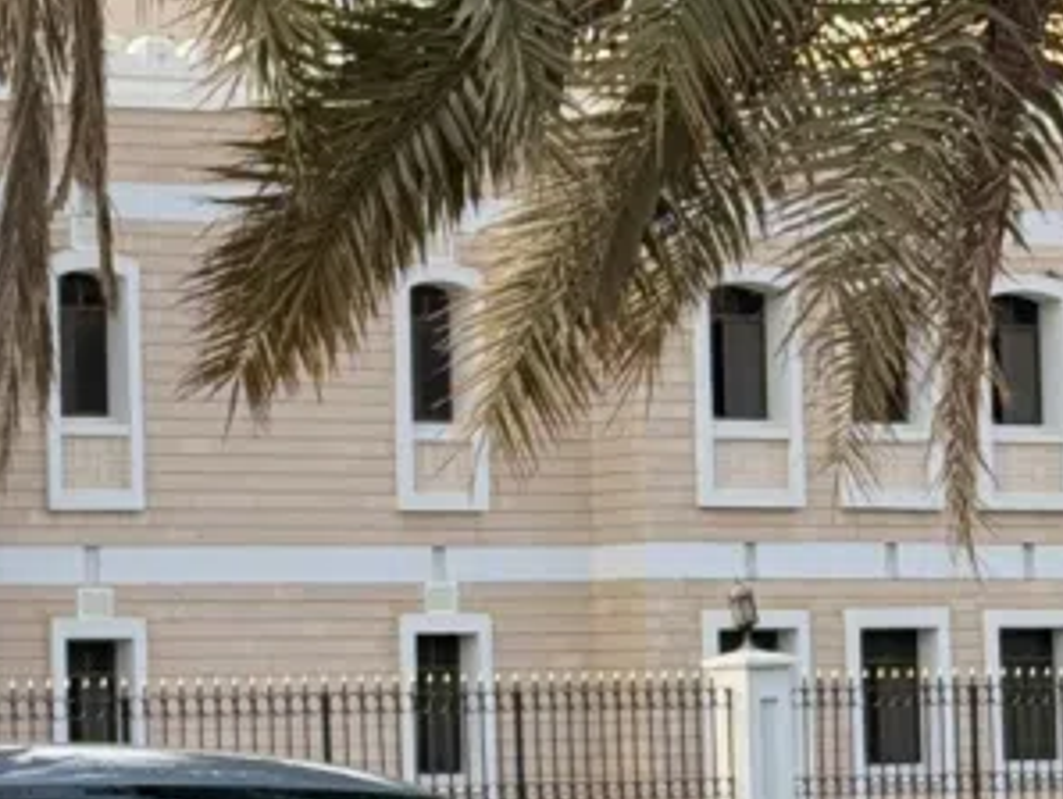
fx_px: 3166
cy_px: 810
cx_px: 218
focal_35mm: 103
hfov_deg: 18.9
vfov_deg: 14.2
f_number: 1.78
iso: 64
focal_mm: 6.76
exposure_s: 1/362
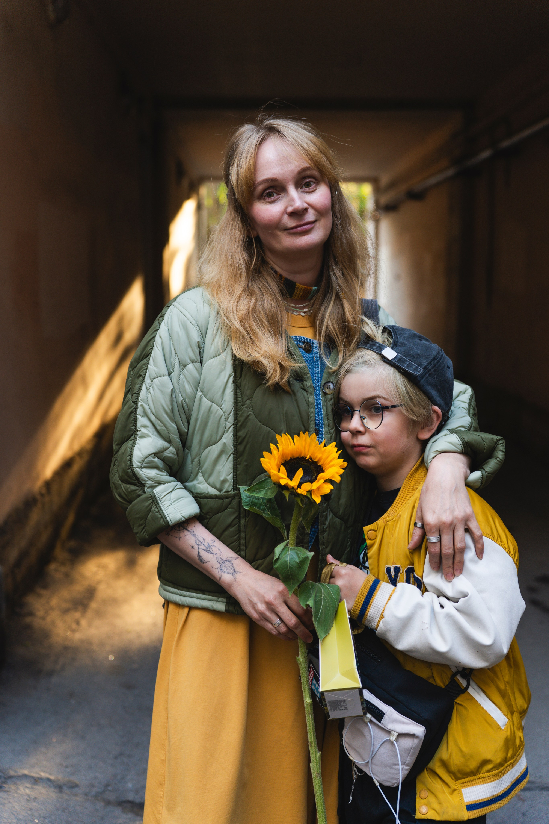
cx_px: 274
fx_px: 1002
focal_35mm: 44
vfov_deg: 44.7
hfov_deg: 30.6
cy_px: 412
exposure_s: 1/125
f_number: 2.8
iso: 320
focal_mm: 43.8
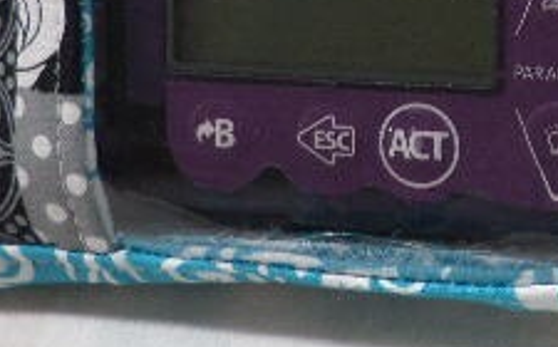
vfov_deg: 20.9
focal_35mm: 58
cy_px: -57
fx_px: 881
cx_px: 432
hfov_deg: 34.3
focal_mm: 4.3
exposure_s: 1/30
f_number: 3.1
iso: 120
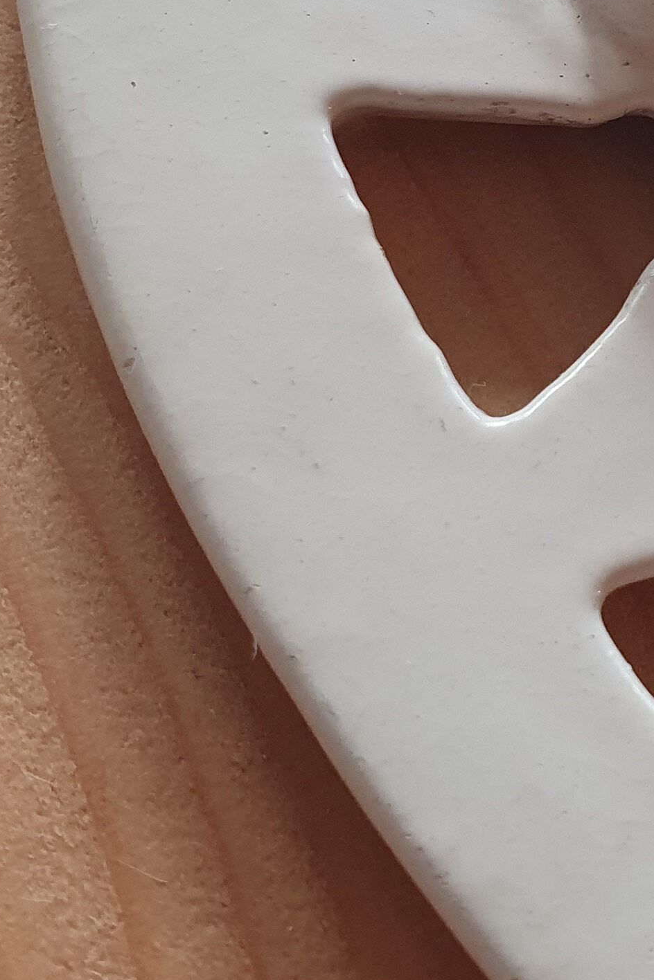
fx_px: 2098
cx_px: 738
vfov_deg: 25.7
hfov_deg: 17.1
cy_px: 145
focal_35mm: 77
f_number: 2.4
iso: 200
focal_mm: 4.32
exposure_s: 1/50
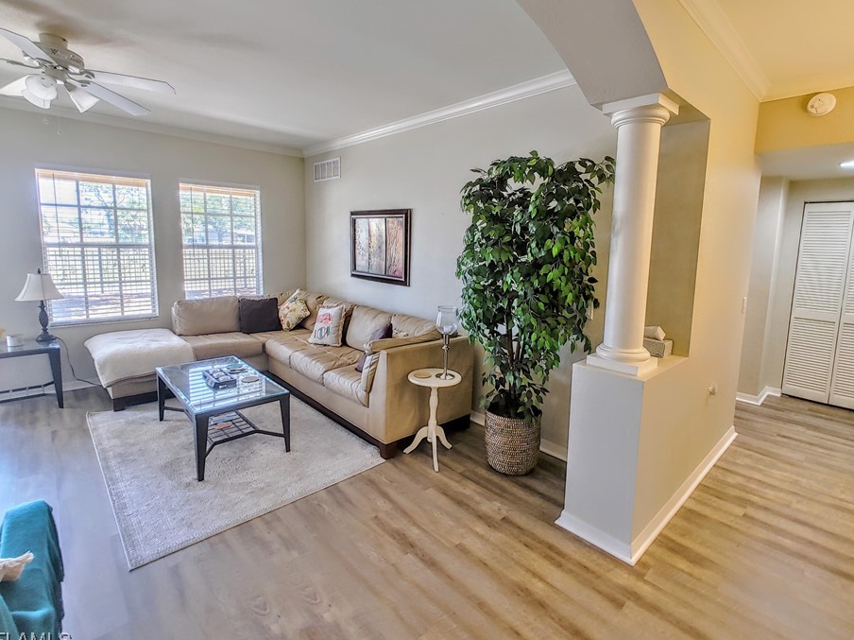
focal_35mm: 17
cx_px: 439
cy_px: 298
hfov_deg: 91.0
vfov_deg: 74.6
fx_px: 419
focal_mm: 1.78
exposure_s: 1/30
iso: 100
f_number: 1.9
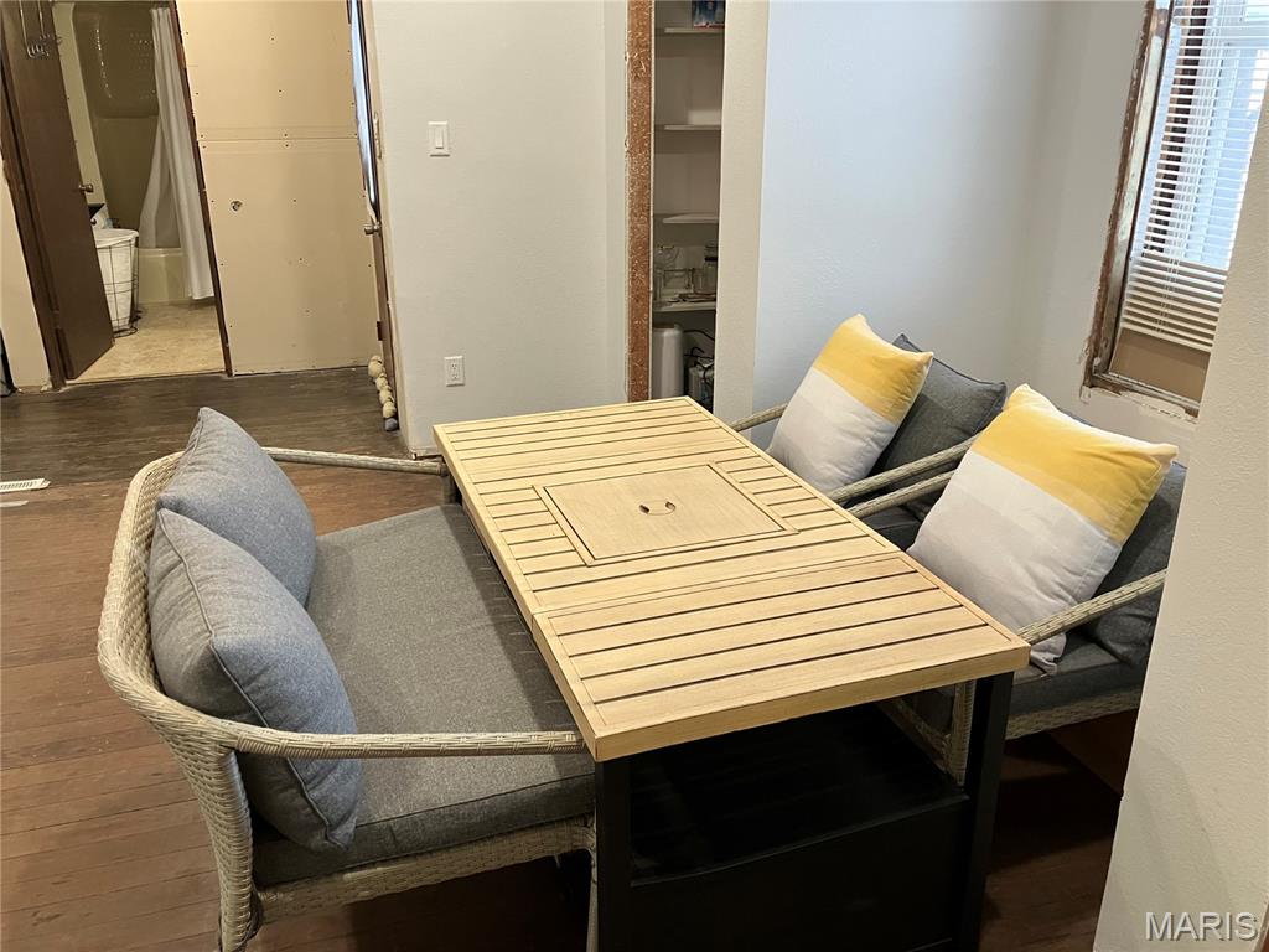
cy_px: 476
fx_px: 1026
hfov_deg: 63.4
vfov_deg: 49.7
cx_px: 634
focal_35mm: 28
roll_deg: +0.1
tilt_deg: -20.6
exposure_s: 1/60
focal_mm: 3.99
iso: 160
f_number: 1.8
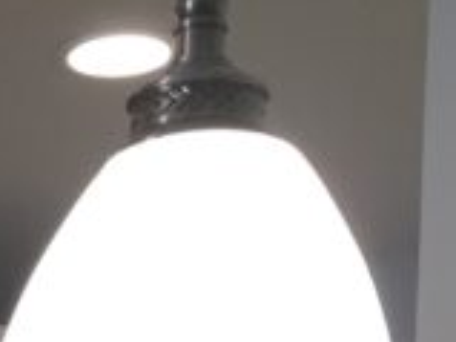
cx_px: -473
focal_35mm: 187
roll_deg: +0.3
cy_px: 1095
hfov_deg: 9.8
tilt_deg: -3.1
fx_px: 2462
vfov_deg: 7.0
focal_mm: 4.15
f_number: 2.2
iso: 40
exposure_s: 1/30
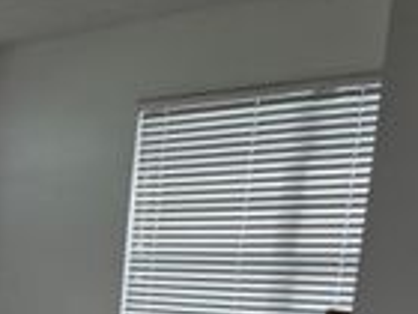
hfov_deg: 18.0
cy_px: 498
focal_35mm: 93
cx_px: -266
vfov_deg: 14.6
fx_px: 1123
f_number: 1.6
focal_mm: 5.96
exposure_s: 1/120
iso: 64
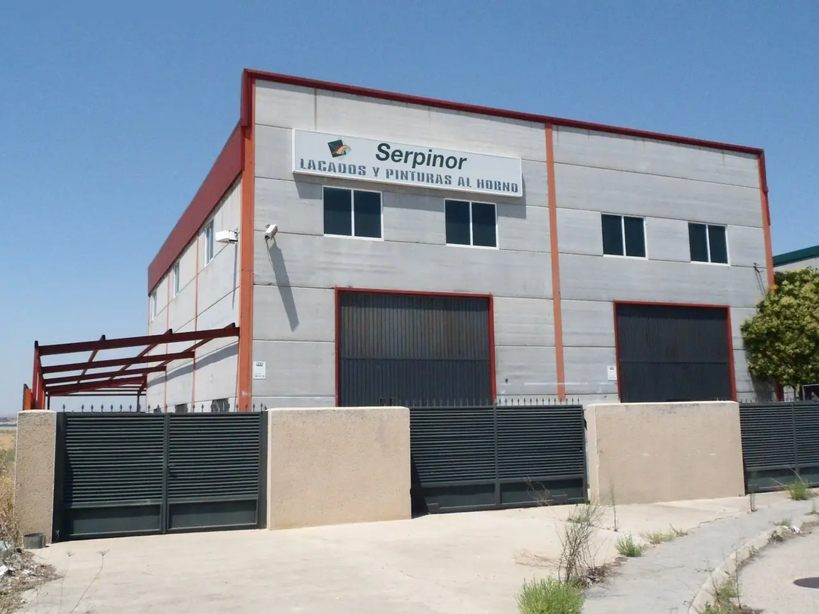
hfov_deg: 54.0
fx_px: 804
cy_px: 307
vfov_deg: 41.8
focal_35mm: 34
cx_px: 410
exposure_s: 1/750
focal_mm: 5.7
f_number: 10.4
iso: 400
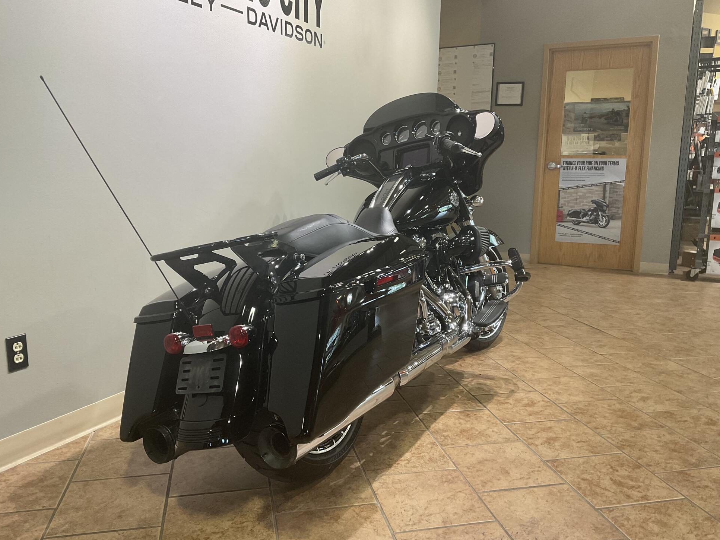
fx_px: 624
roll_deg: -0.5
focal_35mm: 30
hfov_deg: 60.0
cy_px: 272
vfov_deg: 46.8
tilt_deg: -9.9
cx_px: 356
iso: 80
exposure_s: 1/60
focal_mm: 3
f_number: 1.8
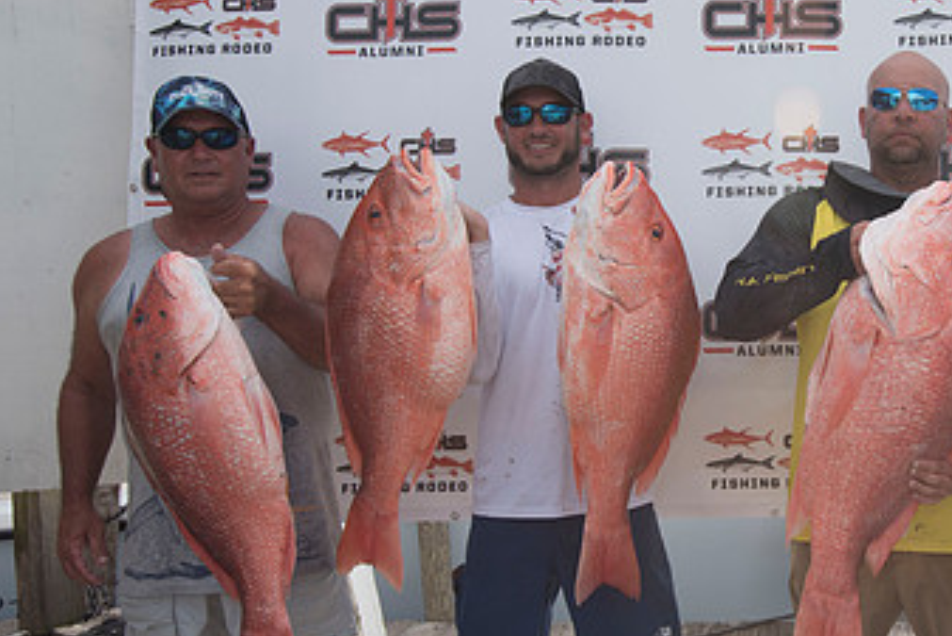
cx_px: 788
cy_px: 335
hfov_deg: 42.9
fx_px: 1138
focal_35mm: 43
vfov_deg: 31.2
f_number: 9
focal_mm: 25
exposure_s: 1/320
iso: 250
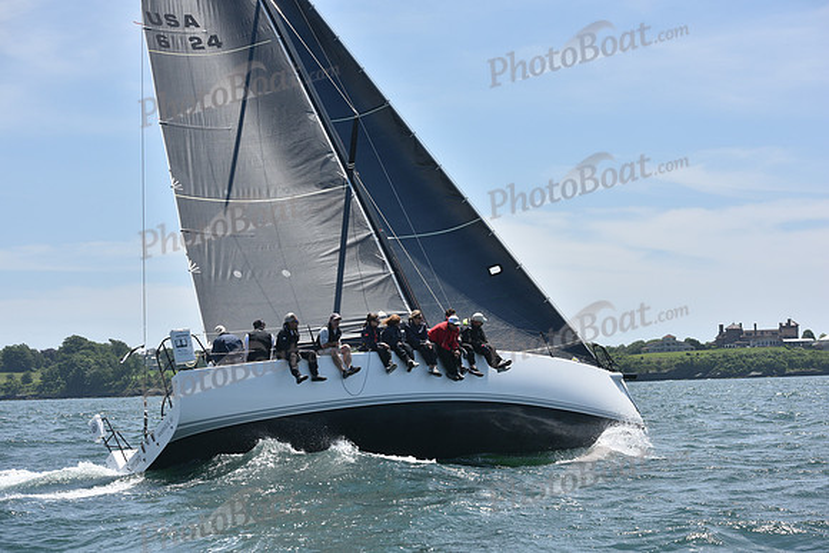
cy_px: 276
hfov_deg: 28.8
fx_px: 1612
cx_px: 414
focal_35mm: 70
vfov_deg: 19.5
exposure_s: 1/1250
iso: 250
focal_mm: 70
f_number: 7.1
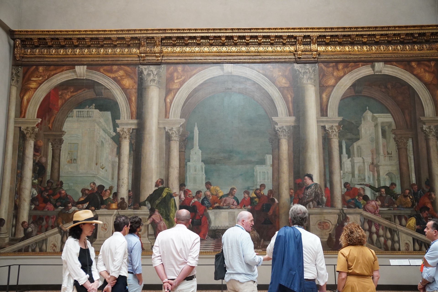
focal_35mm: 39
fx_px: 474
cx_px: 219
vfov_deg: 34.2
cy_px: 146
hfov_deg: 49.6
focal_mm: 26
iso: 1600
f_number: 4
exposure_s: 1/160
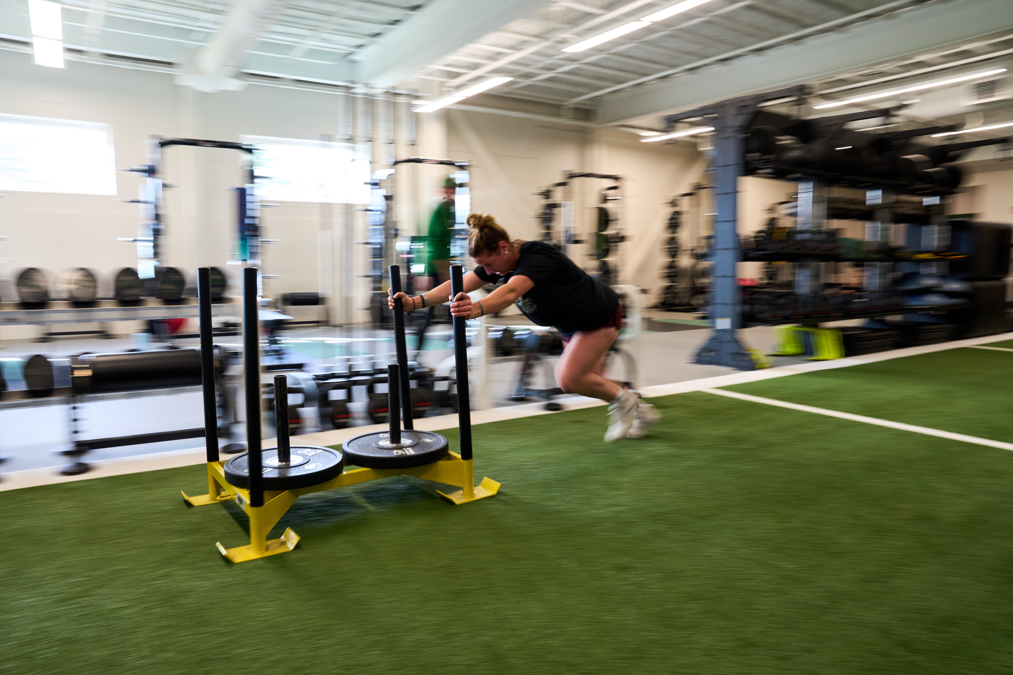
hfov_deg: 73.7
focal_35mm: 24
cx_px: 506
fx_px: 675
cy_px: 338
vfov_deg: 53.1
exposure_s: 1/30
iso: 800
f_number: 6.3
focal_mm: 24
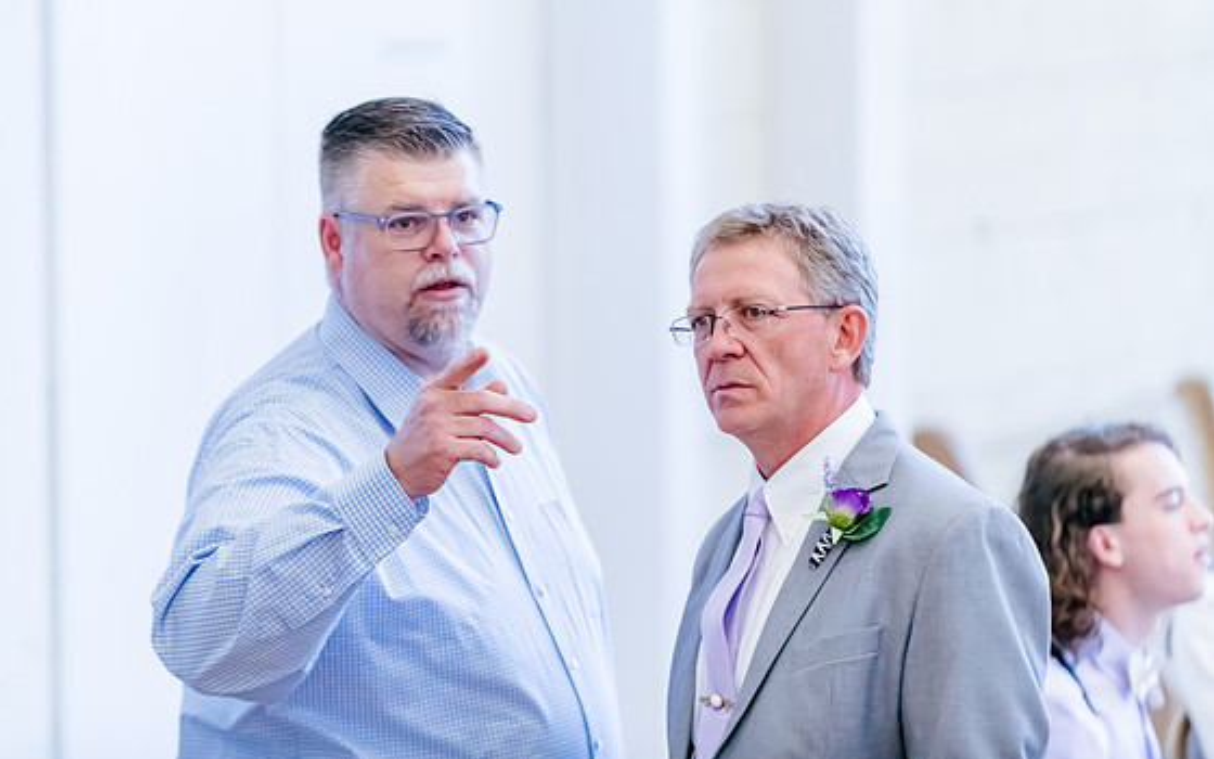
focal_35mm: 211
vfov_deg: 6.2
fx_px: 6981
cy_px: 344
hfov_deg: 9.9
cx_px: 587
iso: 3200
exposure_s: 1/500
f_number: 3.2
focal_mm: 200
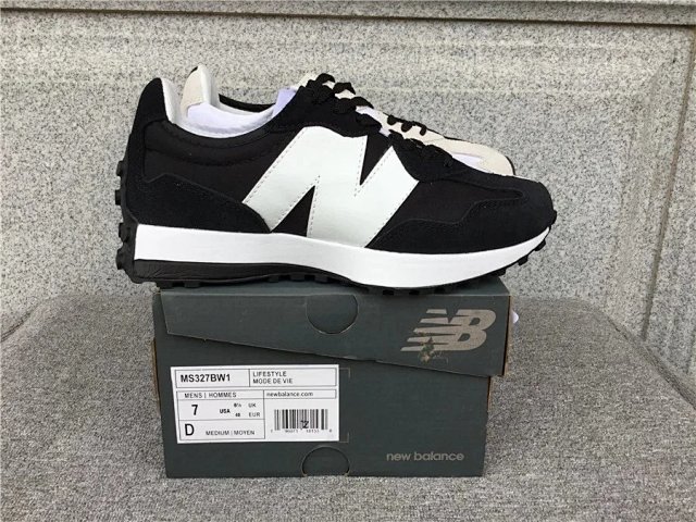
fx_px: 623
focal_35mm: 31
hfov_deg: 58.4
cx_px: 348
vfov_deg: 45.4
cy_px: 261
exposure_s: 1/129
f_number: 2.4
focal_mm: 3.3
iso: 25
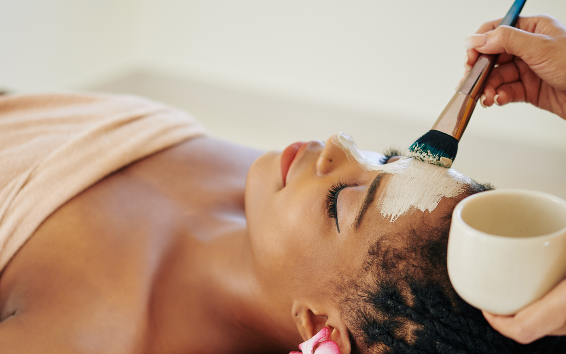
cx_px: 265
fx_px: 1280
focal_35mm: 83
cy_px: 197
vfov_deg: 15.7
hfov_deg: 24.9
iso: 160
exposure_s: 1/80
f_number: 2.8
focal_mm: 60
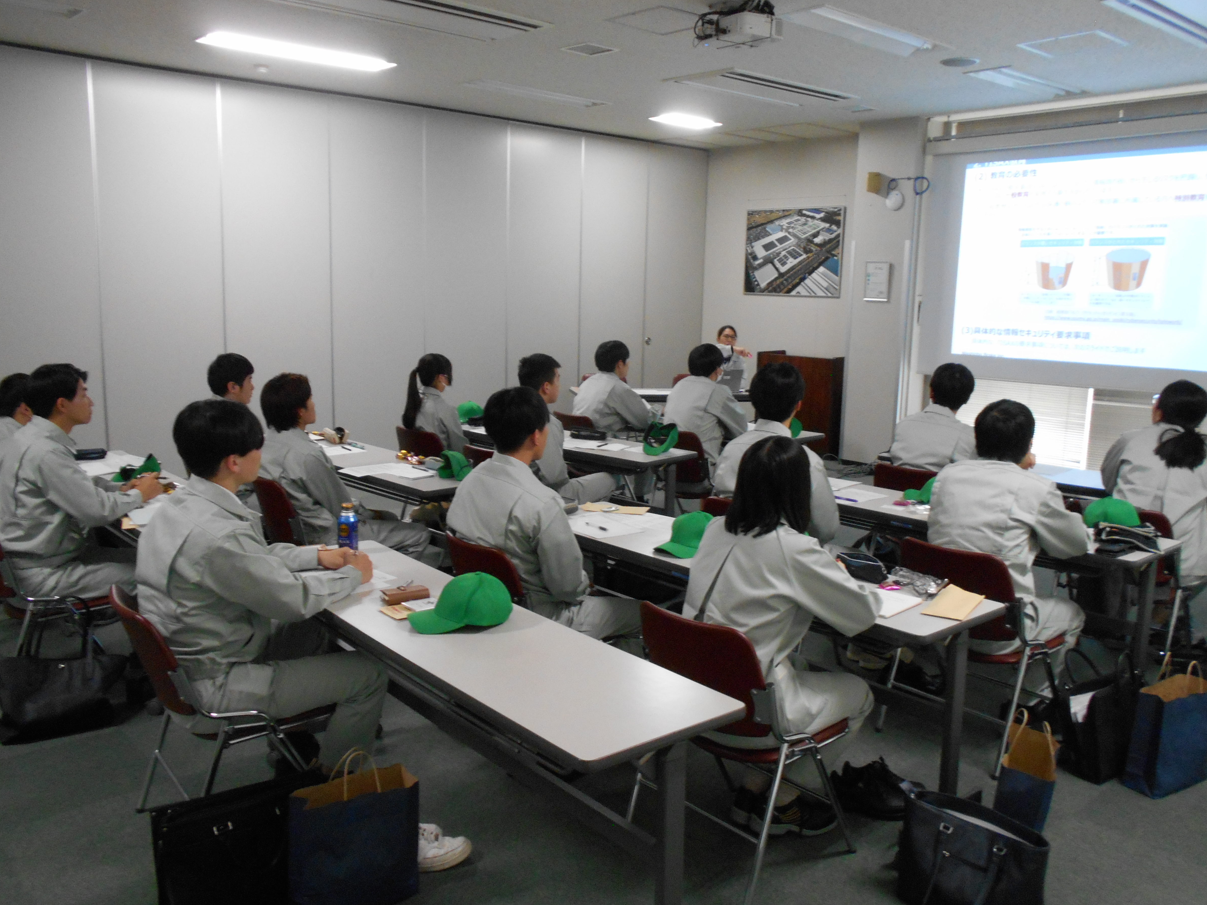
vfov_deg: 49.7
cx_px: 619
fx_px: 976
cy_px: 463
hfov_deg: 63.4
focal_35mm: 28
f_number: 3.2
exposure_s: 1/25
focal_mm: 4.6
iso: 400
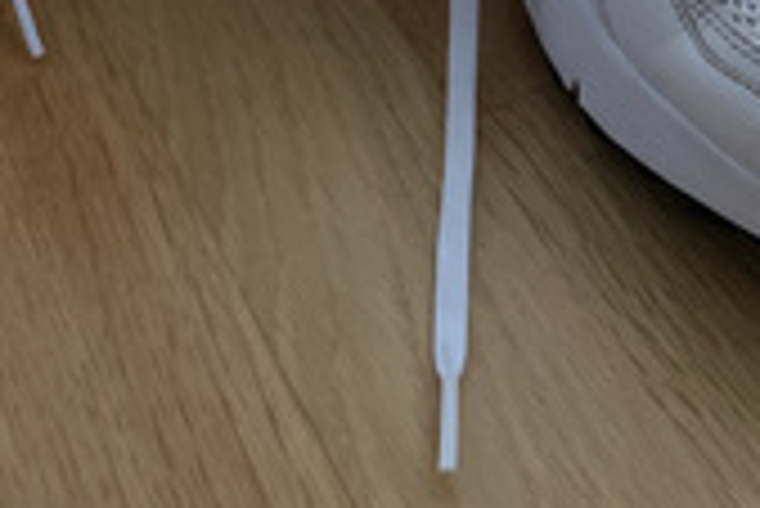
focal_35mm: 80
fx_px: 1690
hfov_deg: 25.3
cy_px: -396
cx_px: 362
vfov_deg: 15.0
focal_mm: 4.2
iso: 500
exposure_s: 1/45
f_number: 1.6
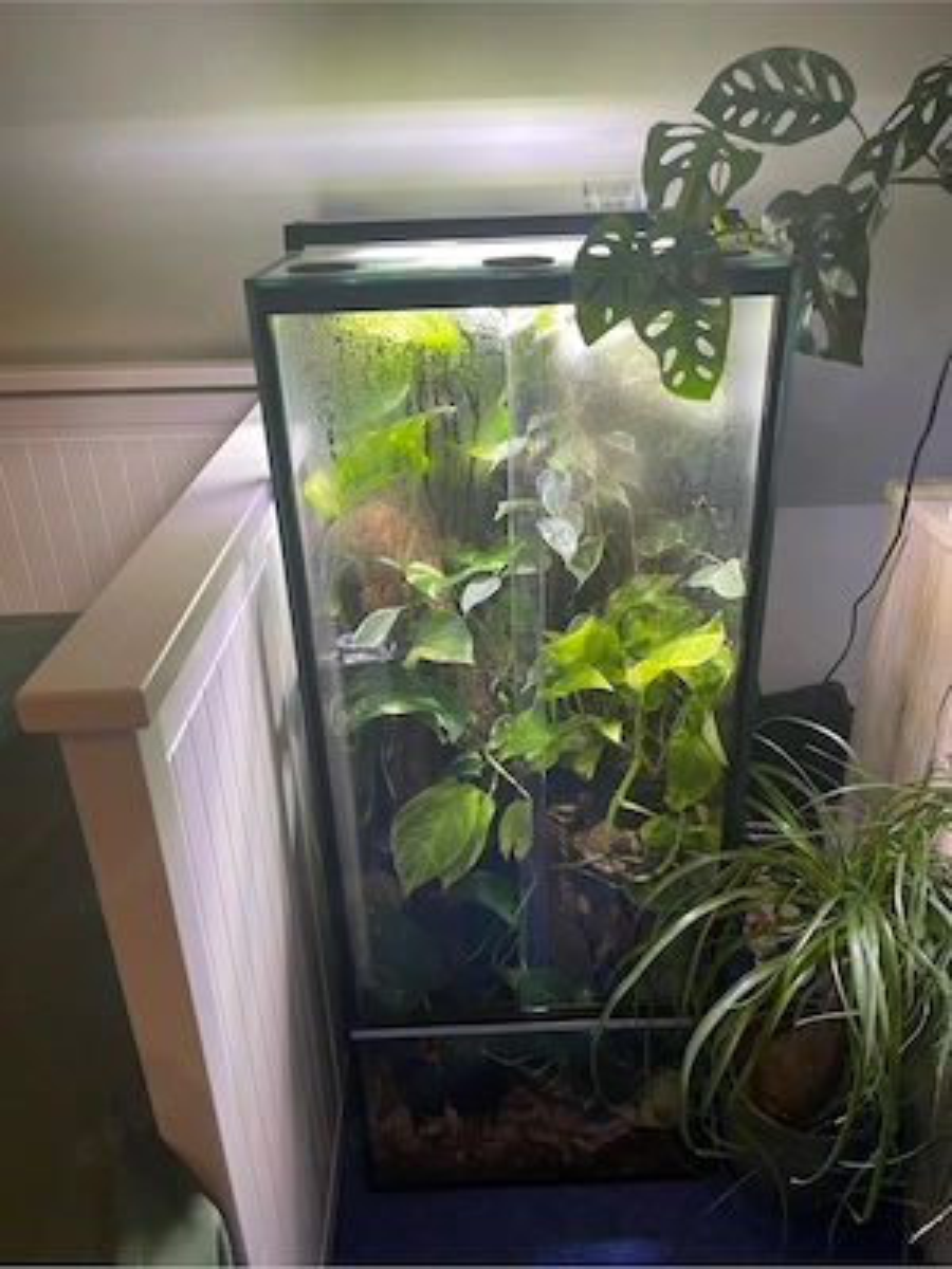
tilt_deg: -25.8
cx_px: 476
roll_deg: +2.2
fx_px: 953
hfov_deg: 53.1
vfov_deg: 67.3
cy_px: 634
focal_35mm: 26
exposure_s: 1/50
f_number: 1.6
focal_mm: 4.2
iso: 100
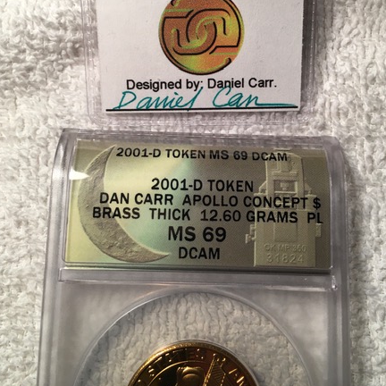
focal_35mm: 38
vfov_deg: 43.4
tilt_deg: -80.8
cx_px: 194
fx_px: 479
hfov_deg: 43.9
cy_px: 140
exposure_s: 1/40
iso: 25
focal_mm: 4.15
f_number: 2.2
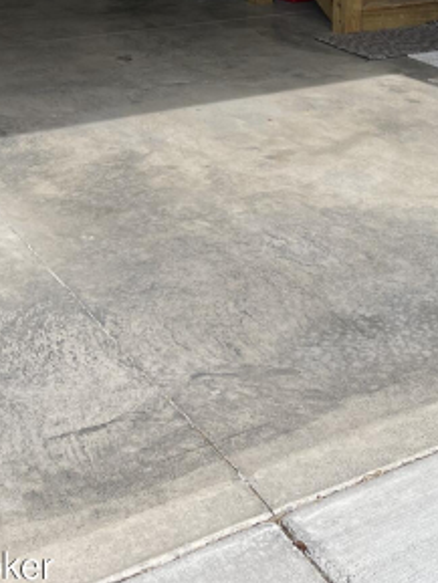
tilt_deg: -9.6
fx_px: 1012
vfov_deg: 29.3
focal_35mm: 60
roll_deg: -0.9
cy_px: -45
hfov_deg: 24.4
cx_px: 204
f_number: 1.6
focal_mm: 5.1
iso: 50
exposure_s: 1/943
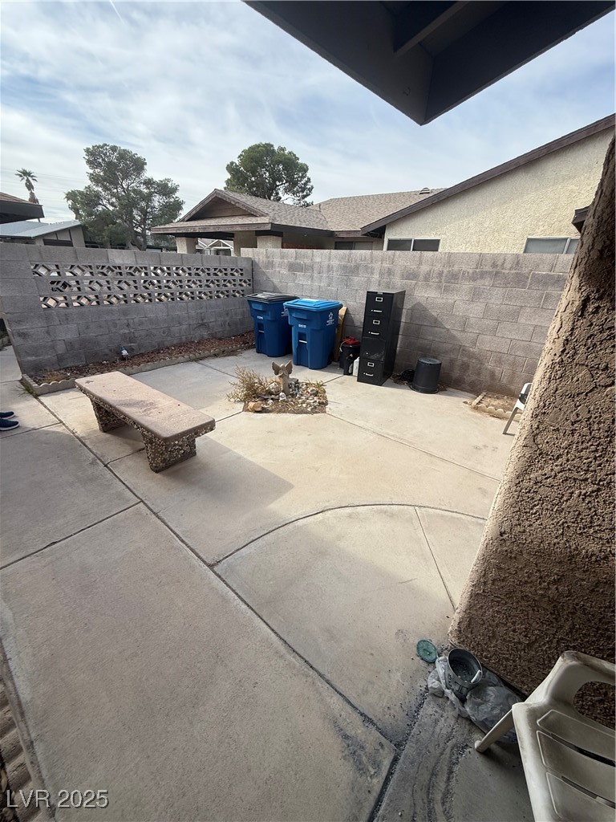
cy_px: 411
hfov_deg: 85.7
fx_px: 332
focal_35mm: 14
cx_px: 308
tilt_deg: -23.6
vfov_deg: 102.1
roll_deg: -3.2
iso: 50
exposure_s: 1/1105
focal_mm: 2.22
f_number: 2.2
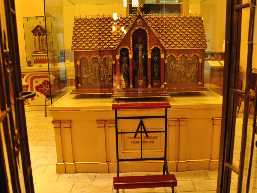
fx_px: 256
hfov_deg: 53.2
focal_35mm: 35
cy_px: 97
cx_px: 133
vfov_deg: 41.2
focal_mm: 21
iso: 1600
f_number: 3.5
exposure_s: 1/30
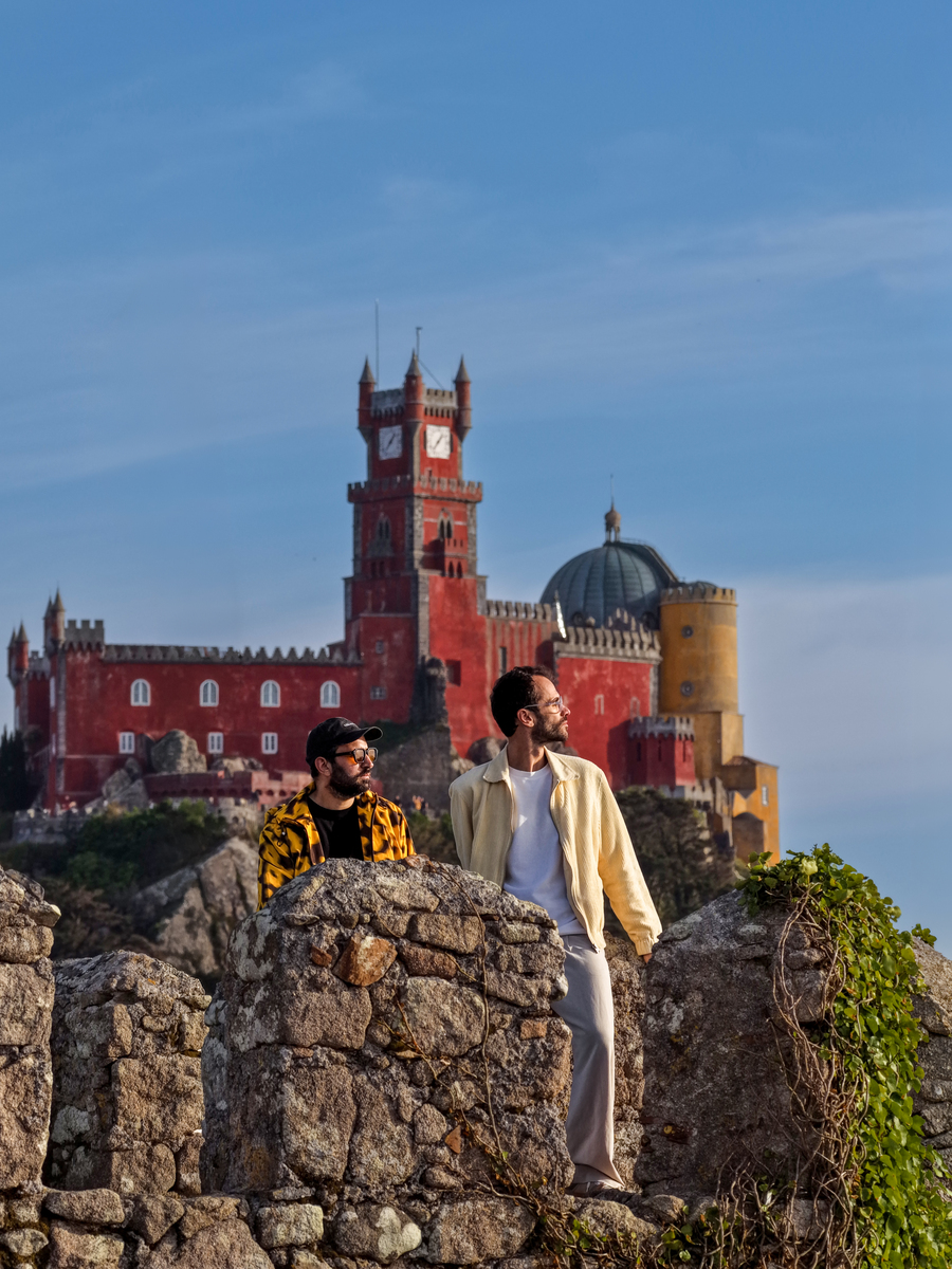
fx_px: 6160
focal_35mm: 168
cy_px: 634
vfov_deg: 11.8
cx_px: 476
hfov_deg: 8.8
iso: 125
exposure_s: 1/50
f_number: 2.8
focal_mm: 40
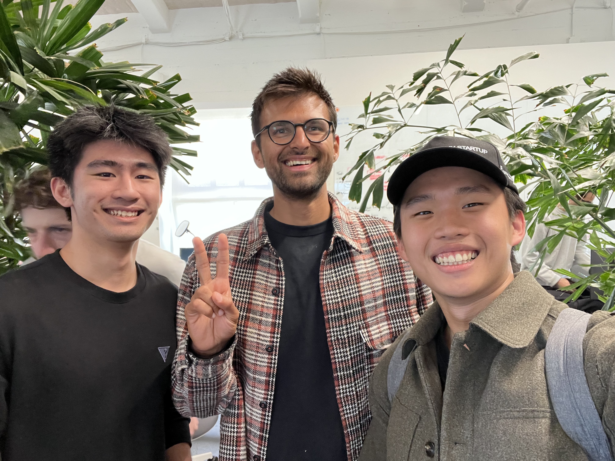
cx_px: 308
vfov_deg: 58.9
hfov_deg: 73.9
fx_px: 409
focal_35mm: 23
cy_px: 230
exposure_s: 1/40
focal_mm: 2.71
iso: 320
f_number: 2.2
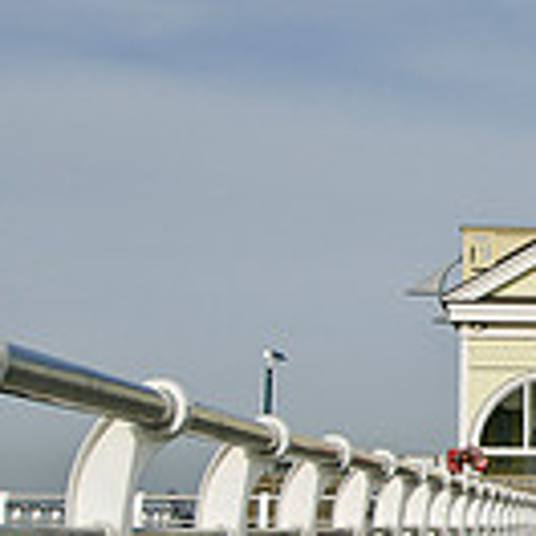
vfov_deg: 13.0
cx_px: 820
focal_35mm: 134
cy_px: 390
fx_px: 2347
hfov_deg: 12.4
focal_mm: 24
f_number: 7.1
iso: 100
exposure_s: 1/400
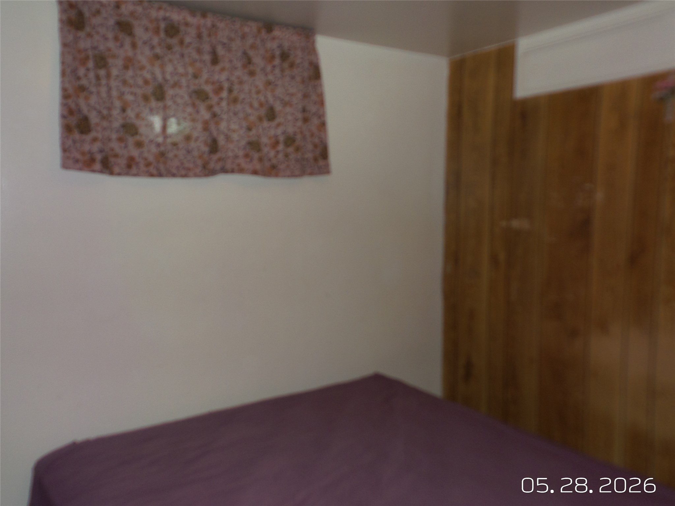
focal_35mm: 28
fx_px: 546
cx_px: 338
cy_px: 253
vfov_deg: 49.7
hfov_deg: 63.4
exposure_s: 1/30
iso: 100
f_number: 2.9
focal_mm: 5
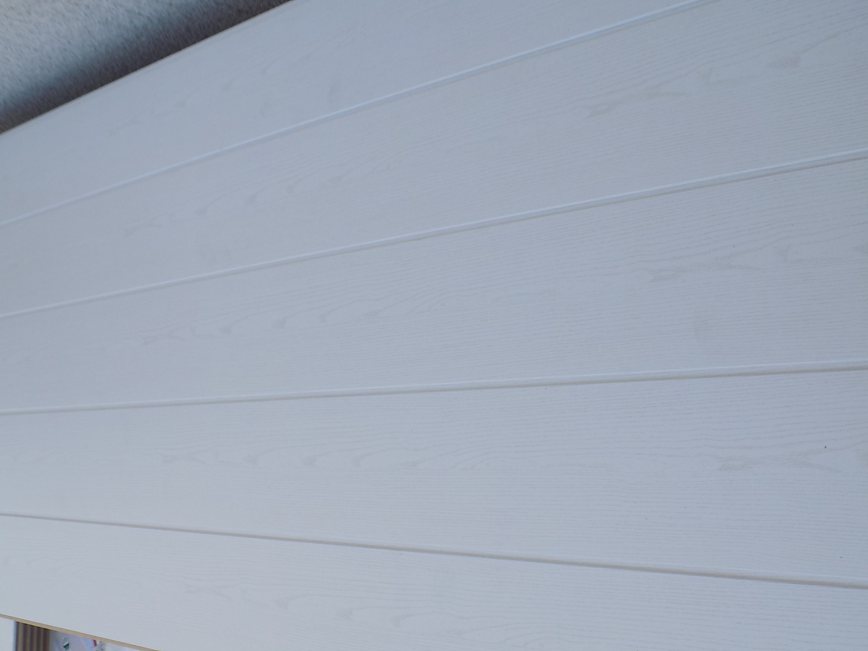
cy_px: 326
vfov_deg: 38.7
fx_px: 928
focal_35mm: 37
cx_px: 434
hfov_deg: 50.1
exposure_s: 1/500
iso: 80
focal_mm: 6.6
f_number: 3.5
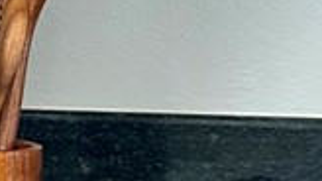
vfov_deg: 6.8
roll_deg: +1.8
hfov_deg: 10.6
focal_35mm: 177
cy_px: 89
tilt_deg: -5.4
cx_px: -416
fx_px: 1510
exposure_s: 1/51
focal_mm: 5.7
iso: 500
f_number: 1.5
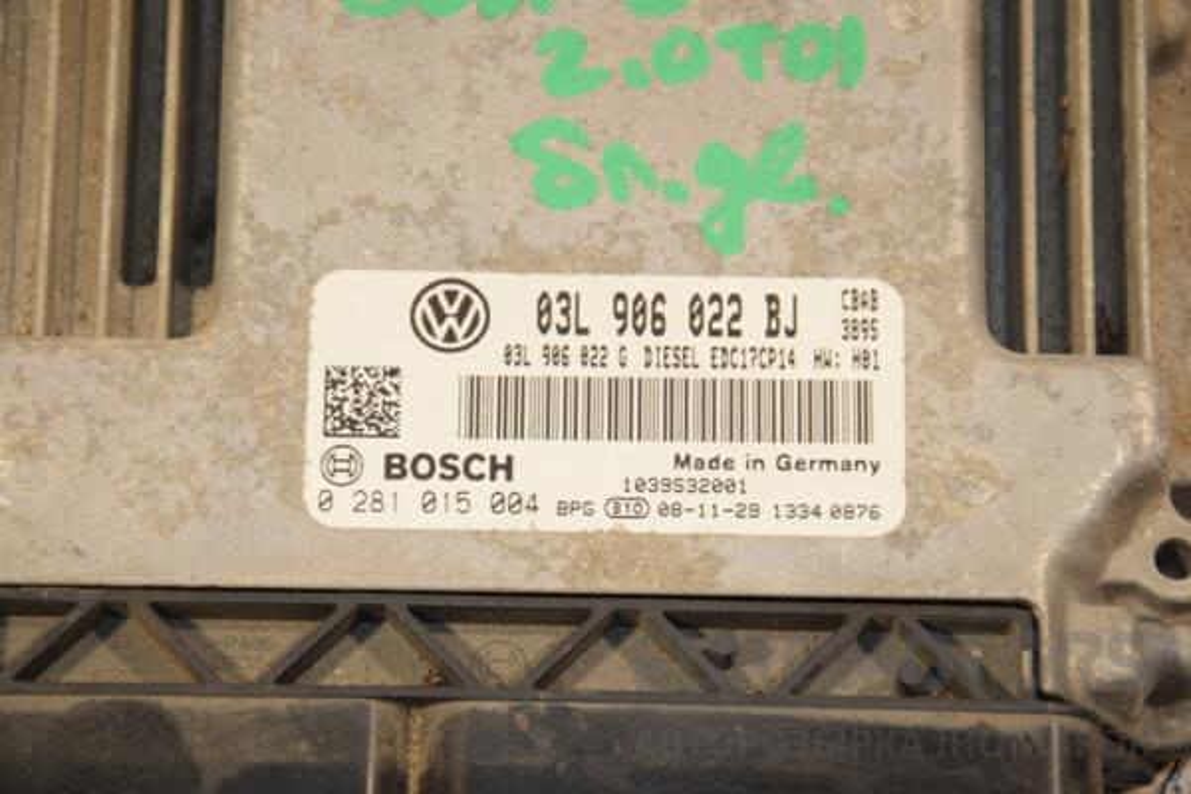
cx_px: 596
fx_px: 5210
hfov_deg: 13.0
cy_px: 397
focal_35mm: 158
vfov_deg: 8.7
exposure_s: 1/200
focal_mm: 105
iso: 800
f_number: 7.1
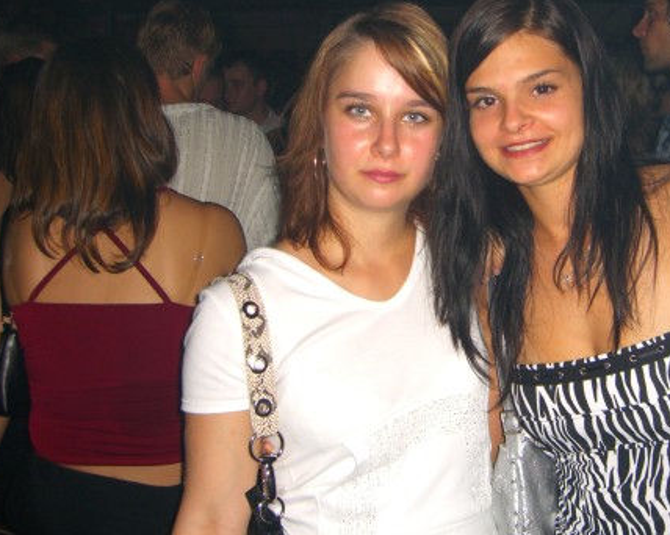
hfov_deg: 35.7
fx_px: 1031
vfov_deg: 29.0
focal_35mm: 52
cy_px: 188
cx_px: 448
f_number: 2.8
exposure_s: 1/60
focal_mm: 7.9
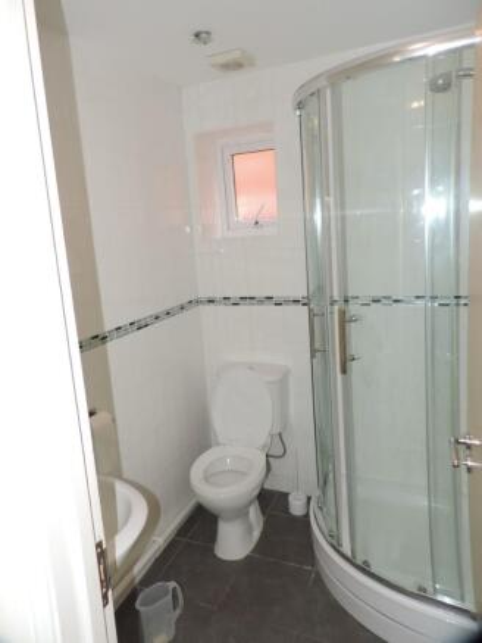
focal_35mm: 24
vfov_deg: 71.6
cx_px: 241
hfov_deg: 56.8
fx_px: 445
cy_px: 322
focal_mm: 4.3
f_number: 3
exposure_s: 1/30
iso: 200
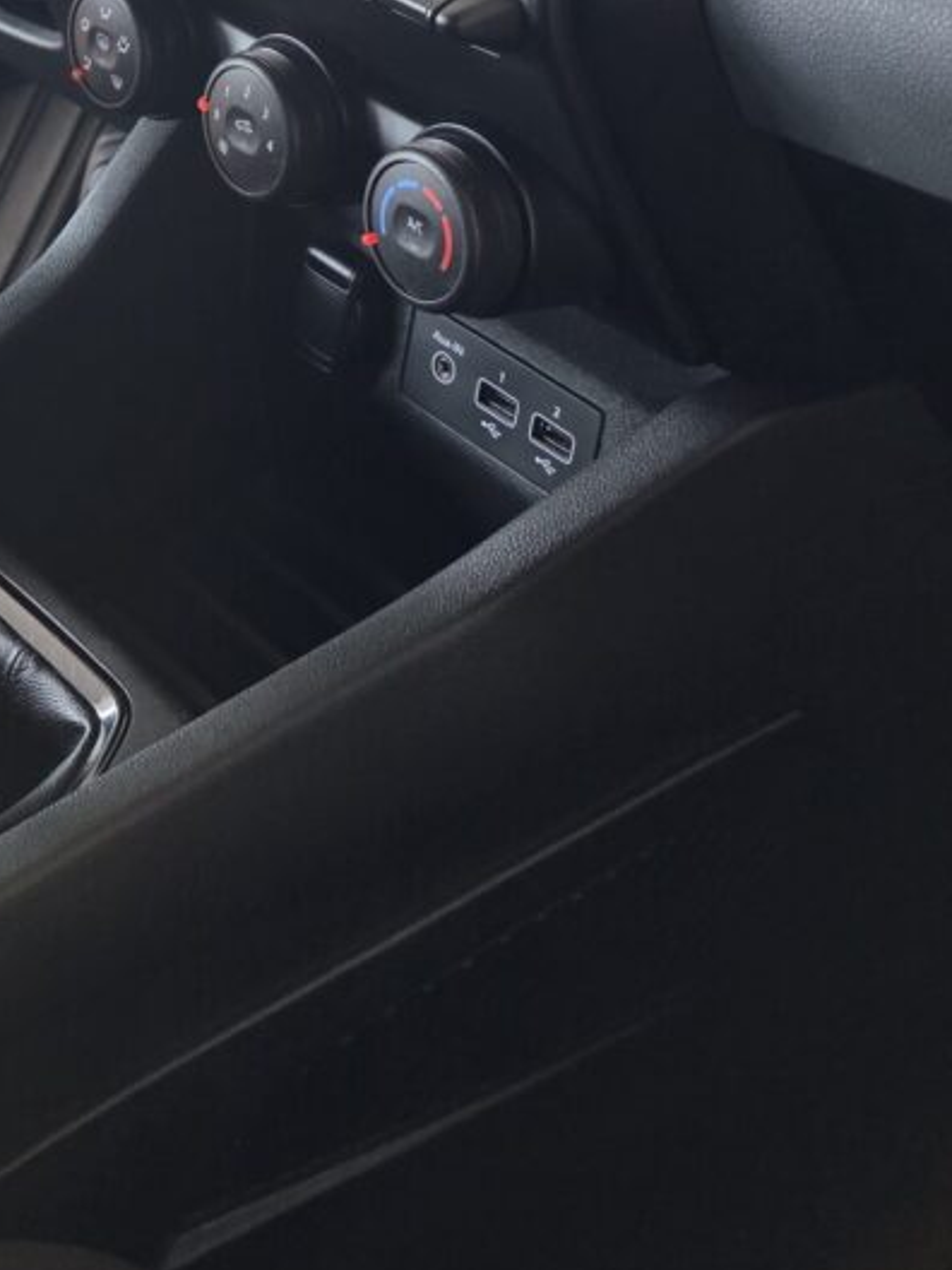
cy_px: -89
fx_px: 2237
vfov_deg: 29.0
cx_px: -161
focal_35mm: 61
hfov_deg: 22.3
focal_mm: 6.3
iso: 640
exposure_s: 1/100
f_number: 1.7
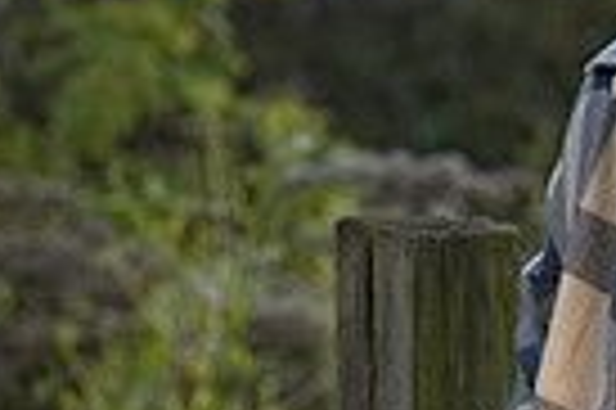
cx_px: 988
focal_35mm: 472
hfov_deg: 4.3
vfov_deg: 2.9
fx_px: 8067
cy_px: 149
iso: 250
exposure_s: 1/250
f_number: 4.5
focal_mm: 95
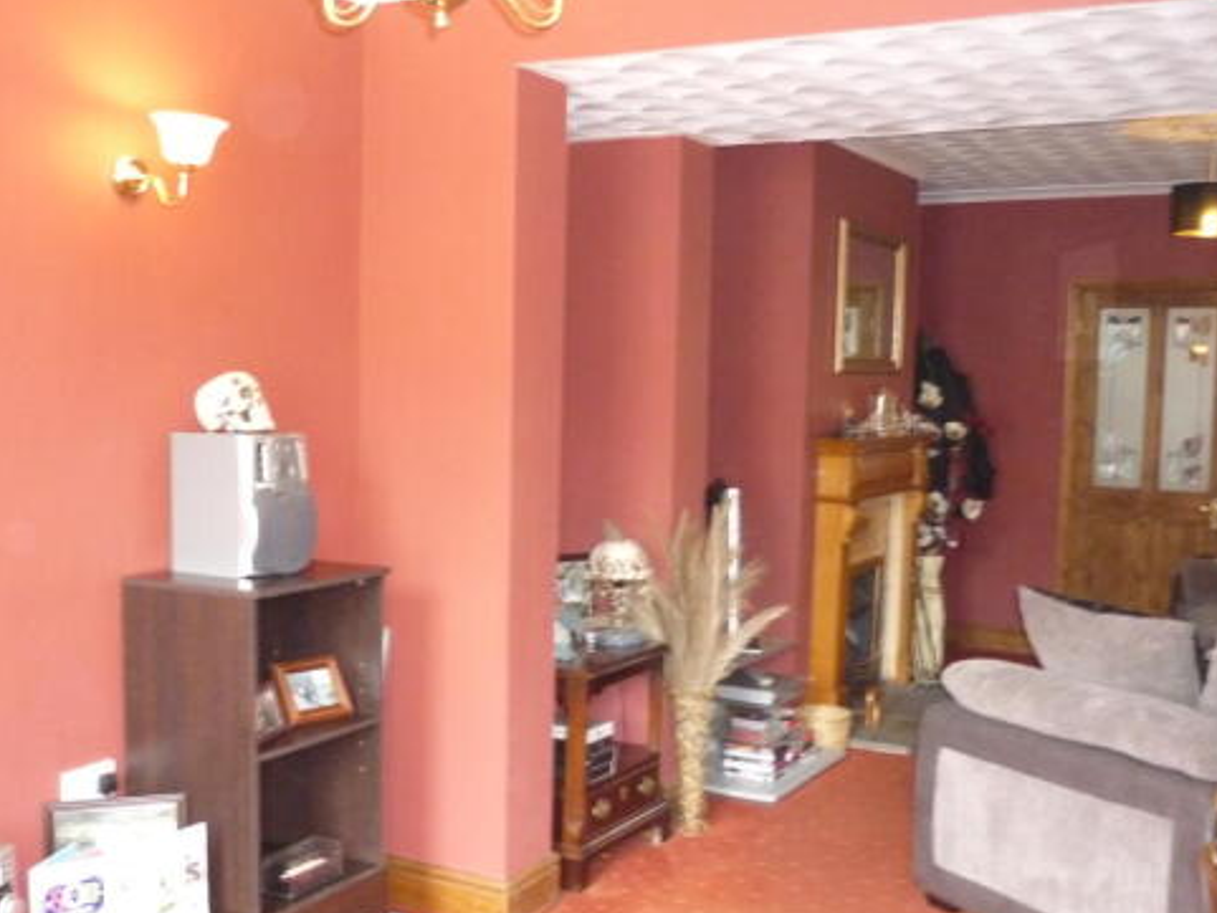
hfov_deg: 46.7
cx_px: 530
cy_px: 484
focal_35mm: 40
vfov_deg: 36.0
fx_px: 1407
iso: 640
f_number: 2.8
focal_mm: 5.5
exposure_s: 1/30
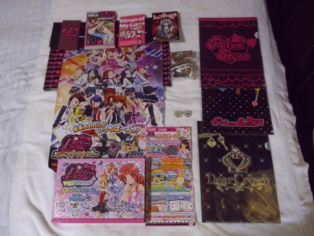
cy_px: 118
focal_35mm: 29
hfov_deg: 61.6
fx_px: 263
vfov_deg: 48.3
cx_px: 157
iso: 400
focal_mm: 4.1
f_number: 3.3
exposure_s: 1/8
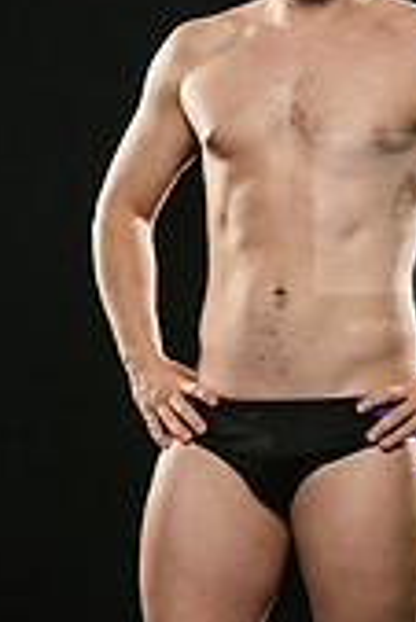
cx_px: 258
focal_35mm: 218
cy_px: 364
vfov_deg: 9.4
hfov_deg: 6.3
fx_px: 3771
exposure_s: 1/250
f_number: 5.6
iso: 320
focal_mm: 82
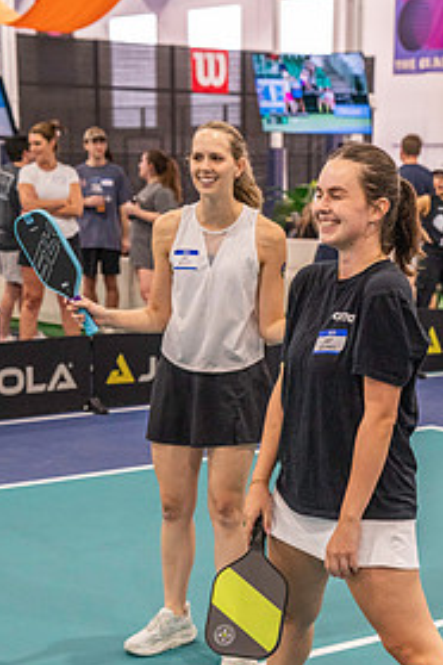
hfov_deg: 15.7
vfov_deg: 23.2
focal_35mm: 87
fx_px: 1606
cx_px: 272
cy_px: 472
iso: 6400
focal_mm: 54
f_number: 4
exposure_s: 1/640
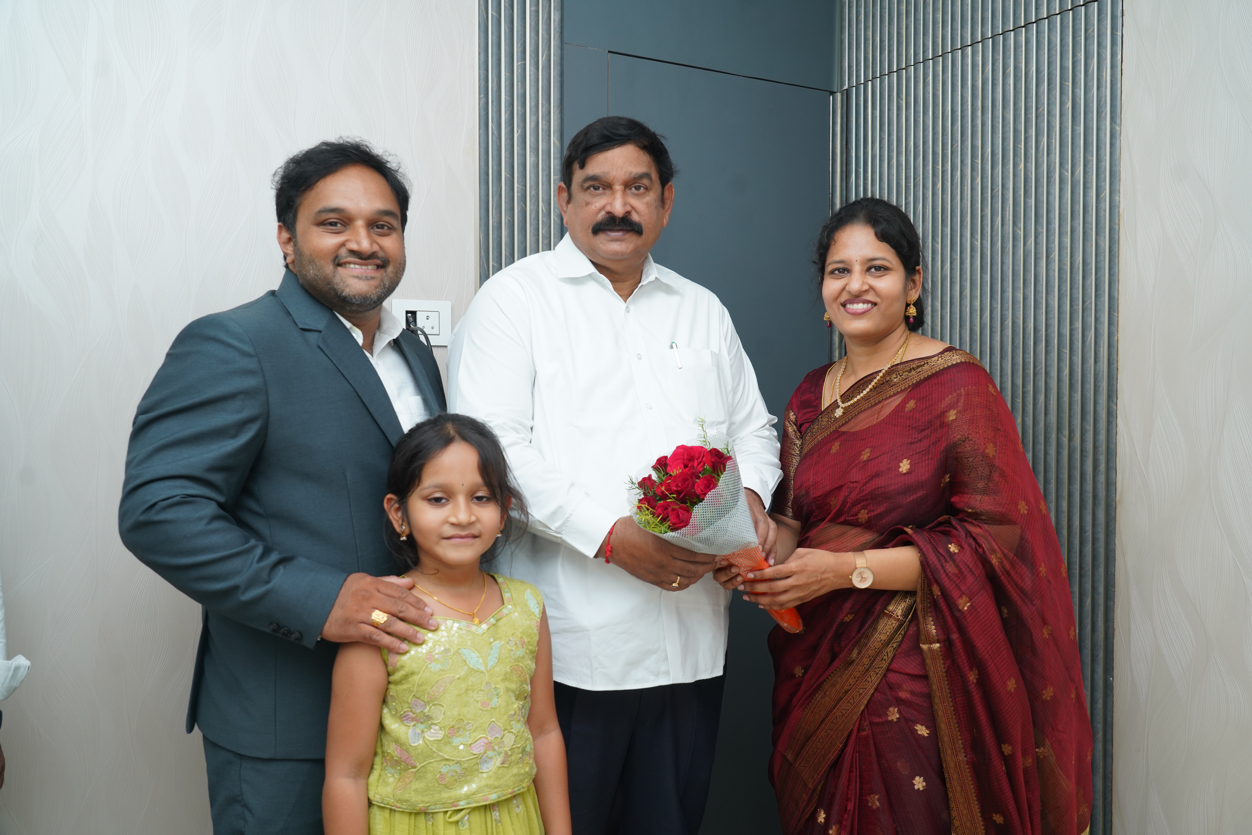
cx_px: 626
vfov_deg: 43.6
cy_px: 418
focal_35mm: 30
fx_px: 1043
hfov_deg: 61.9
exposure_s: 1/125
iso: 640
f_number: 5.6
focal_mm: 30
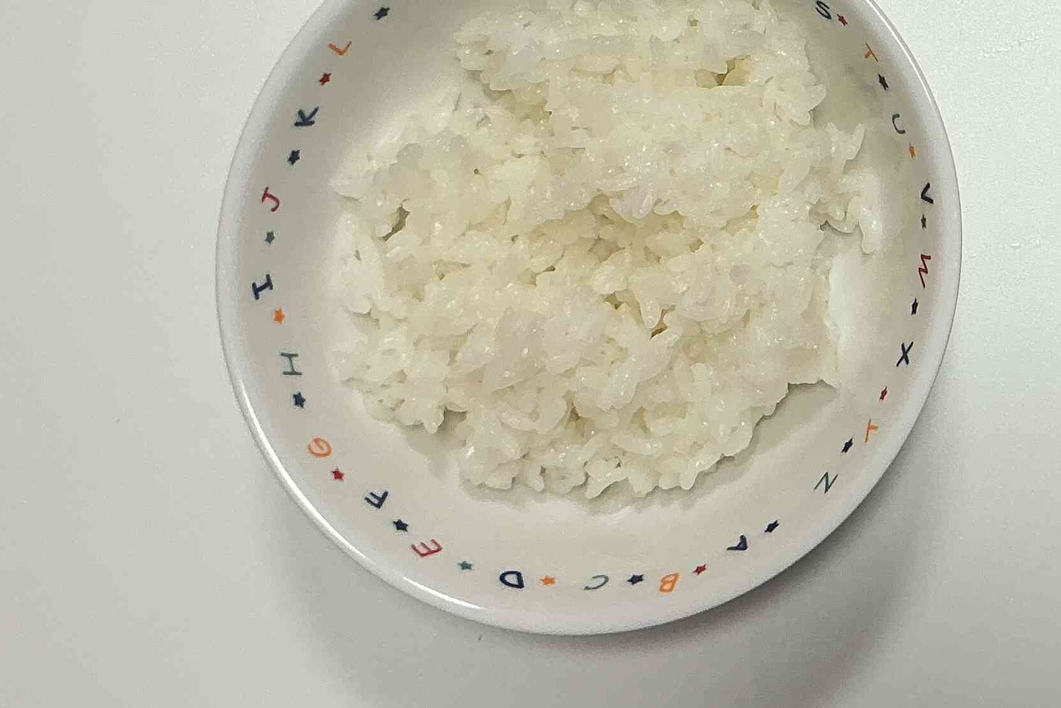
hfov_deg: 26.3
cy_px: -219
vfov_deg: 17.5
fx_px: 2152
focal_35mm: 73
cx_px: 1055
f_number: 1.8
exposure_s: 1/120
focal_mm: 3
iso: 50
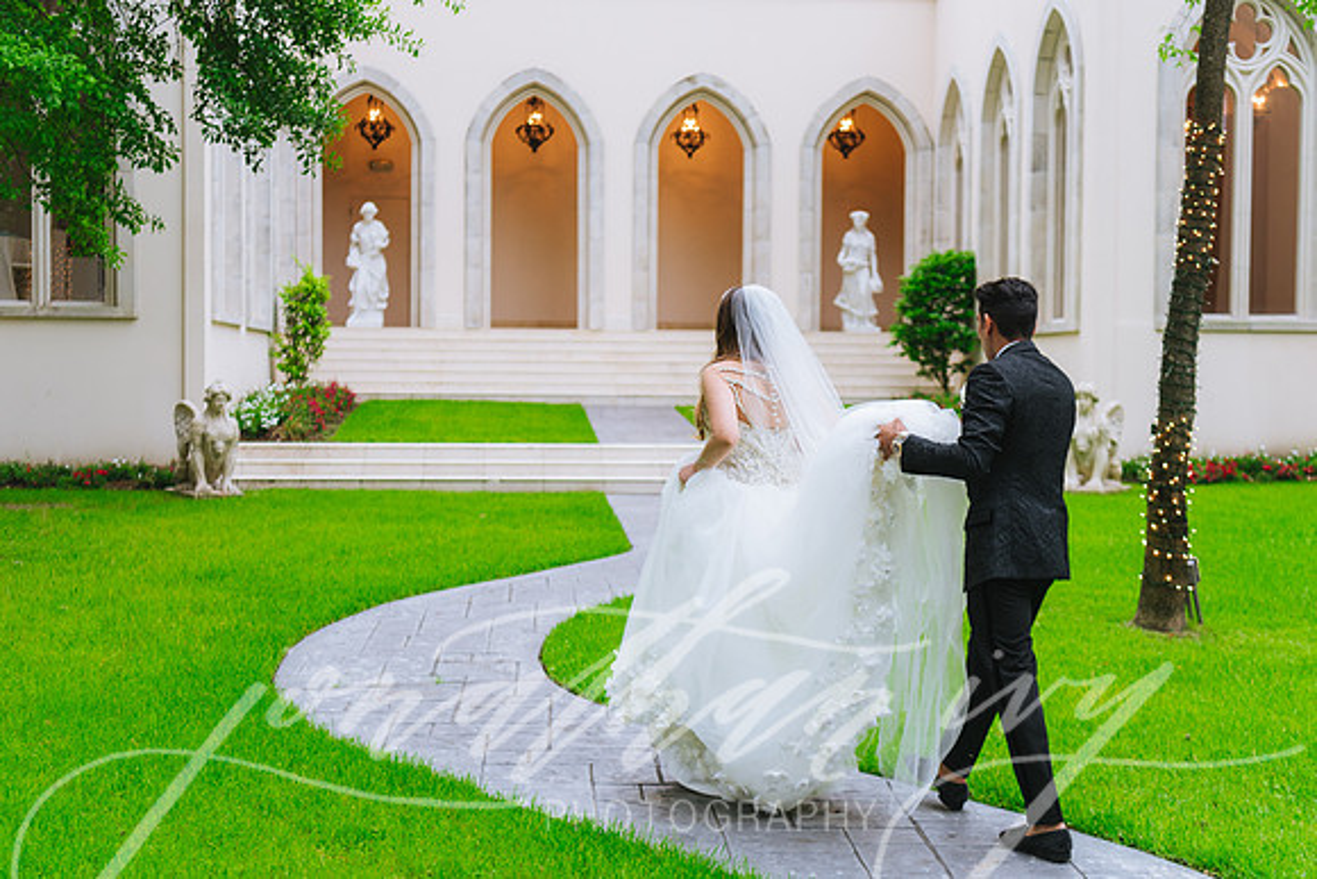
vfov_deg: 26.7
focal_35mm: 51
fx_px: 1850
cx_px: 658
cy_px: 440
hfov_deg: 39.2
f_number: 2.8
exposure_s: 1/125
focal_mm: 48
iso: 320
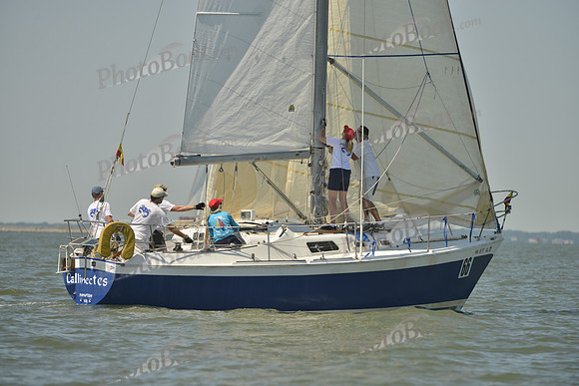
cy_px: 193
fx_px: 4826
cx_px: 290
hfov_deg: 6.9
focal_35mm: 300
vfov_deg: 4.6
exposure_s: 1/1600
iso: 200
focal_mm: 300
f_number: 5.6
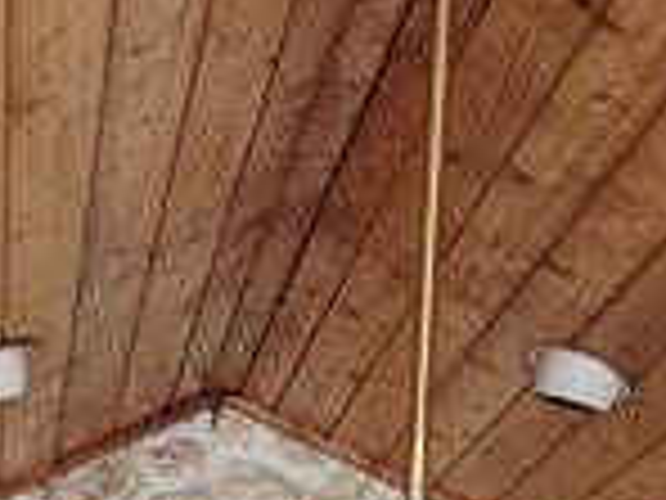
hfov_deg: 21.2
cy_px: 1649
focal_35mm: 90
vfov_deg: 10.0
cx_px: 32
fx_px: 1732
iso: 200
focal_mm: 2.2
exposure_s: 1/120
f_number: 2.2
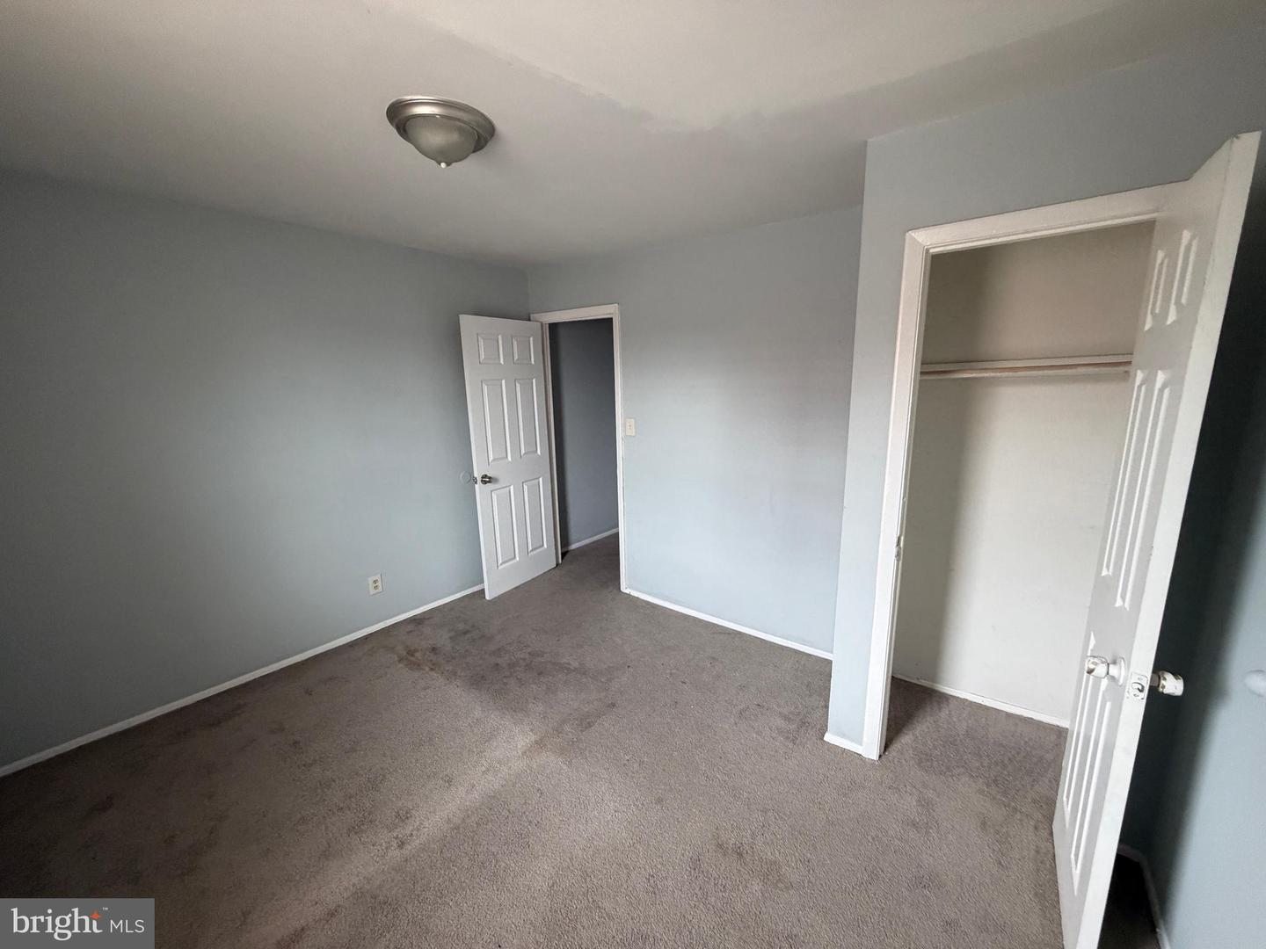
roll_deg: +2.1
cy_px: 474
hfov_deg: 102.1
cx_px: 633
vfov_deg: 85.7
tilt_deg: -9.1
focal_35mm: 14
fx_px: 512
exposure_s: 1/89
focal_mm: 2.22
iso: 320
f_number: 2.2
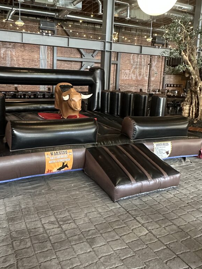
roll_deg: -2.5
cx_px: 73
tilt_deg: -10.6
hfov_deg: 47.7
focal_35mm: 29
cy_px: 116
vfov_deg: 61.4
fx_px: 226
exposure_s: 1/60
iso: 640
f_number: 2.2
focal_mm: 2.22
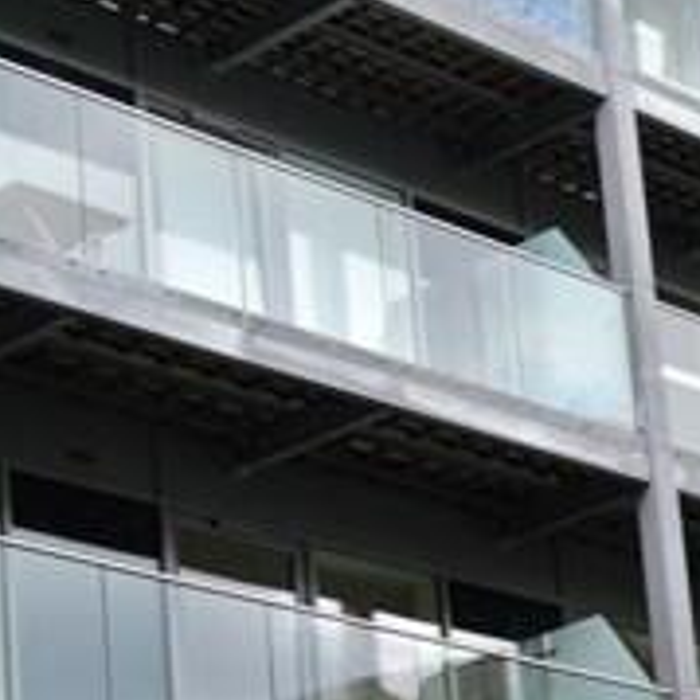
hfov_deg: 12.0
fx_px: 3272
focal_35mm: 143
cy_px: 604
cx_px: 761
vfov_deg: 12.1
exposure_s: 1/160
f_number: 4.2
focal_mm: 16.3
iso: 100
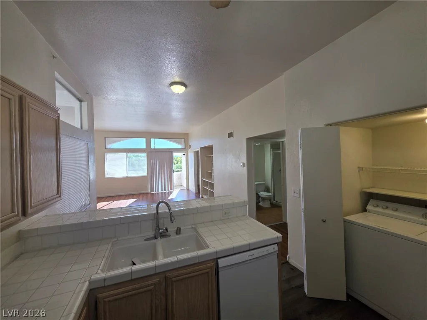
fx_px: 160
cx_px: 214
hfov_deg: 106.2
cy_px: 160
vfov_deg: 89.9
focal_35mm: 13
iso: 32
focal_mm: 2.2
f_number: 1.9
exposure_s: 1/120
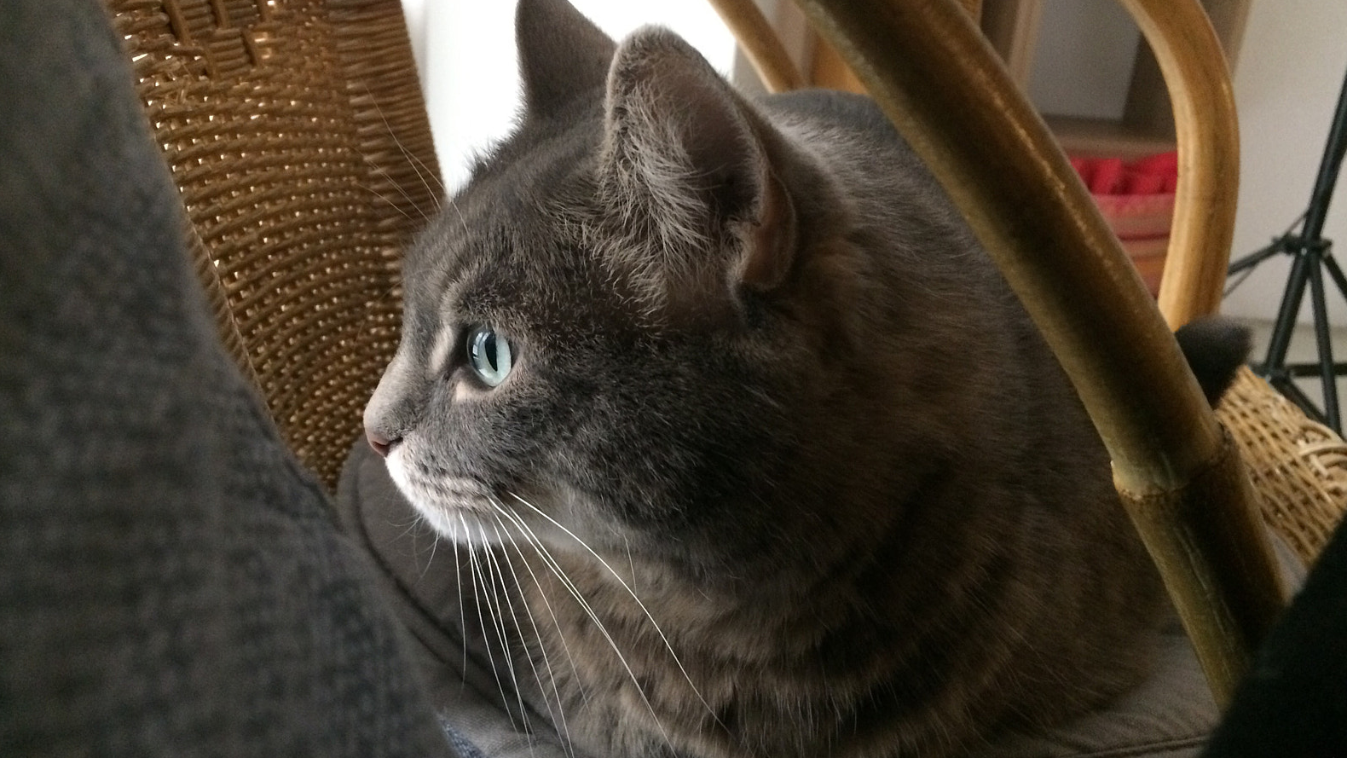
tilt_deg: -21.6
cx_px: 672
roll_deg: -4.8
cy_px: 393
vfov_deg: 36.7
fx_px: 1143
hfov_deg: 61.0
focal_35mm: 32
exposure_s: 1/17
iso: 400
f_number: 2.2
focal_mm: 4.15
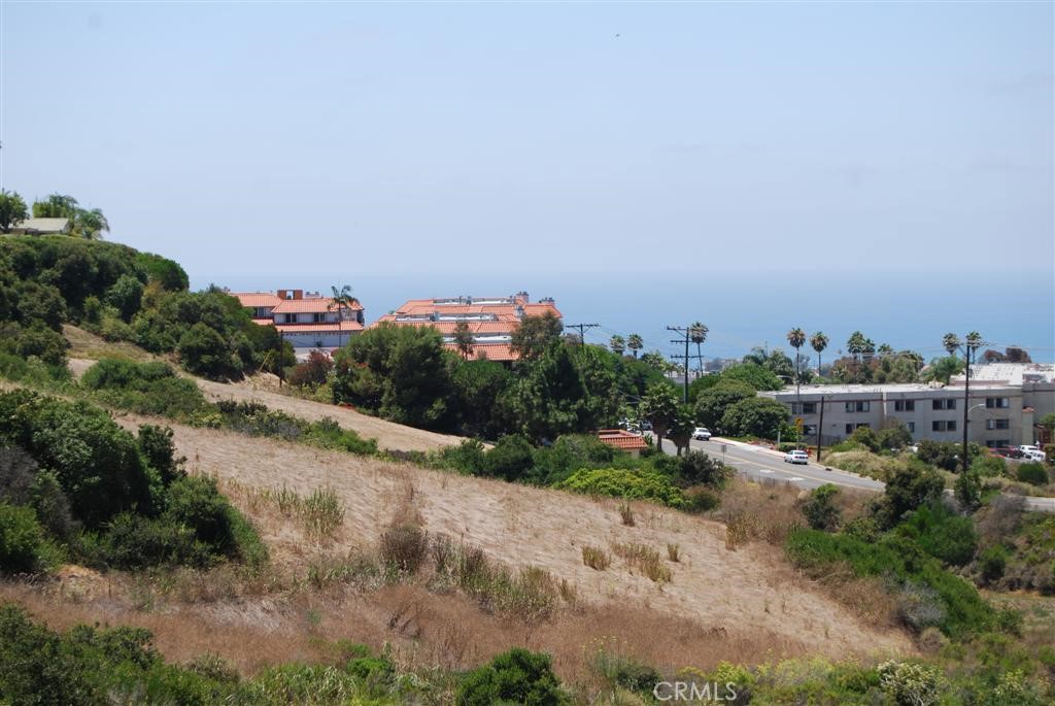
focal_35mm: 82
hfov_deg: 24.6
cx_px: 528
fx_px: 2420
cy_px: 353
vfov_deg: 16.6
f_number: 8
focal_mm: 55
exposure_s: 1/250
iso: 100
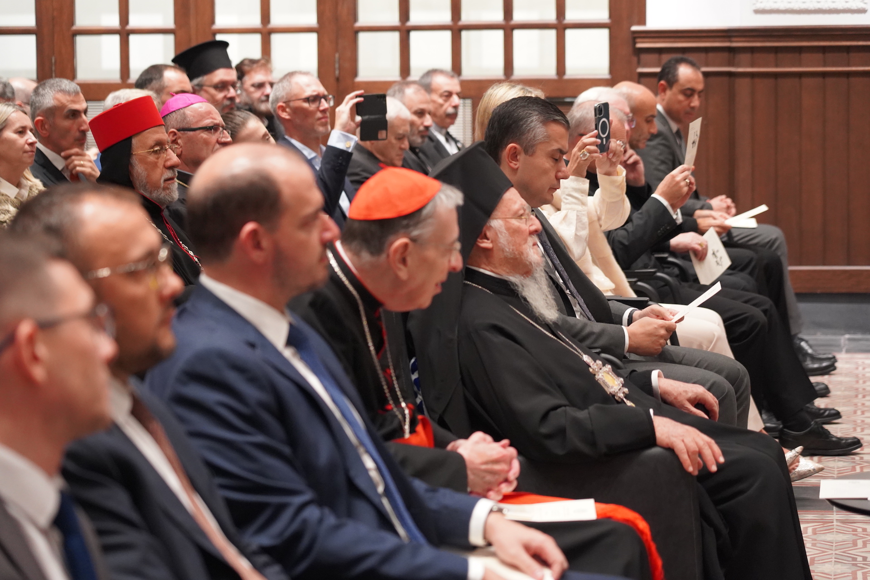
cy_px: 290
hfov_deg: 19.5
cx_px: 435
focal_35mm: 105
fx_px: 2537
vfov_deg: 13.0
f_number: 4
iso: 5000
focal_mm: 105
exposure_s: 1/160
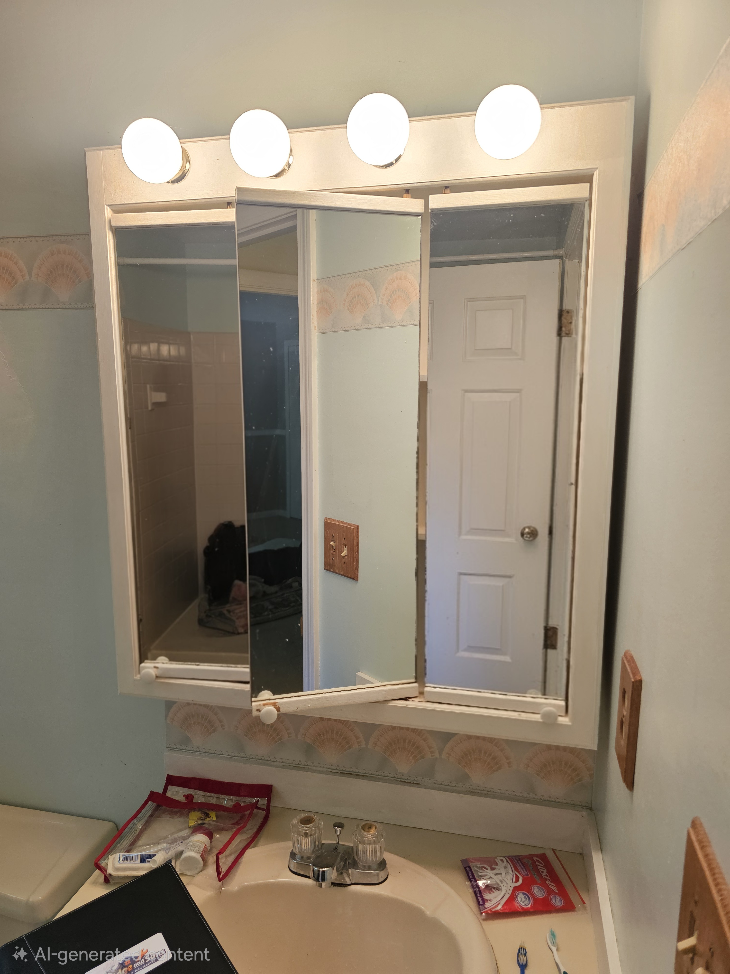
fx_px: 647
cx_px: 365
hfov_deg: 58.9
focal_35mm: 23
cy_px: 487
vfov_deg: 73.9
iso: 200
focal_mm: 6.3
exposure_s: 1/120
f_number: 1.7
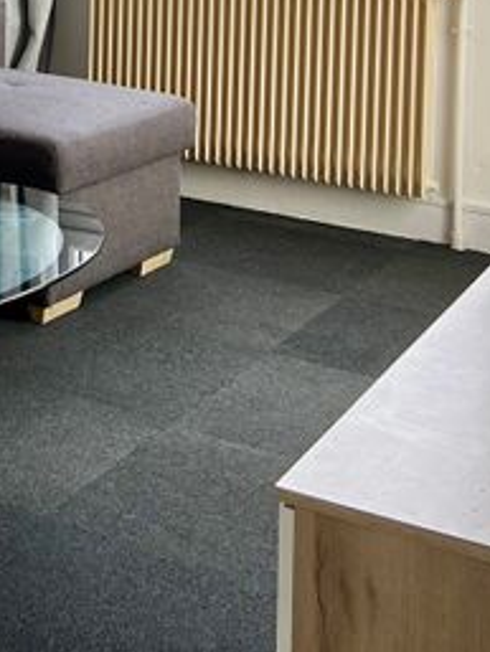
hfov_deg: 16.5
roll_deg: -0.7
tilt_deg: -0.3
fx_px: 1528
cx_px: -259
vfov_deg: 21.9
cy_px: -178
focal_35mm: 81
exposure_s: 1/274
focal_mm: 5.7
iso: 40
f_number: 1.5
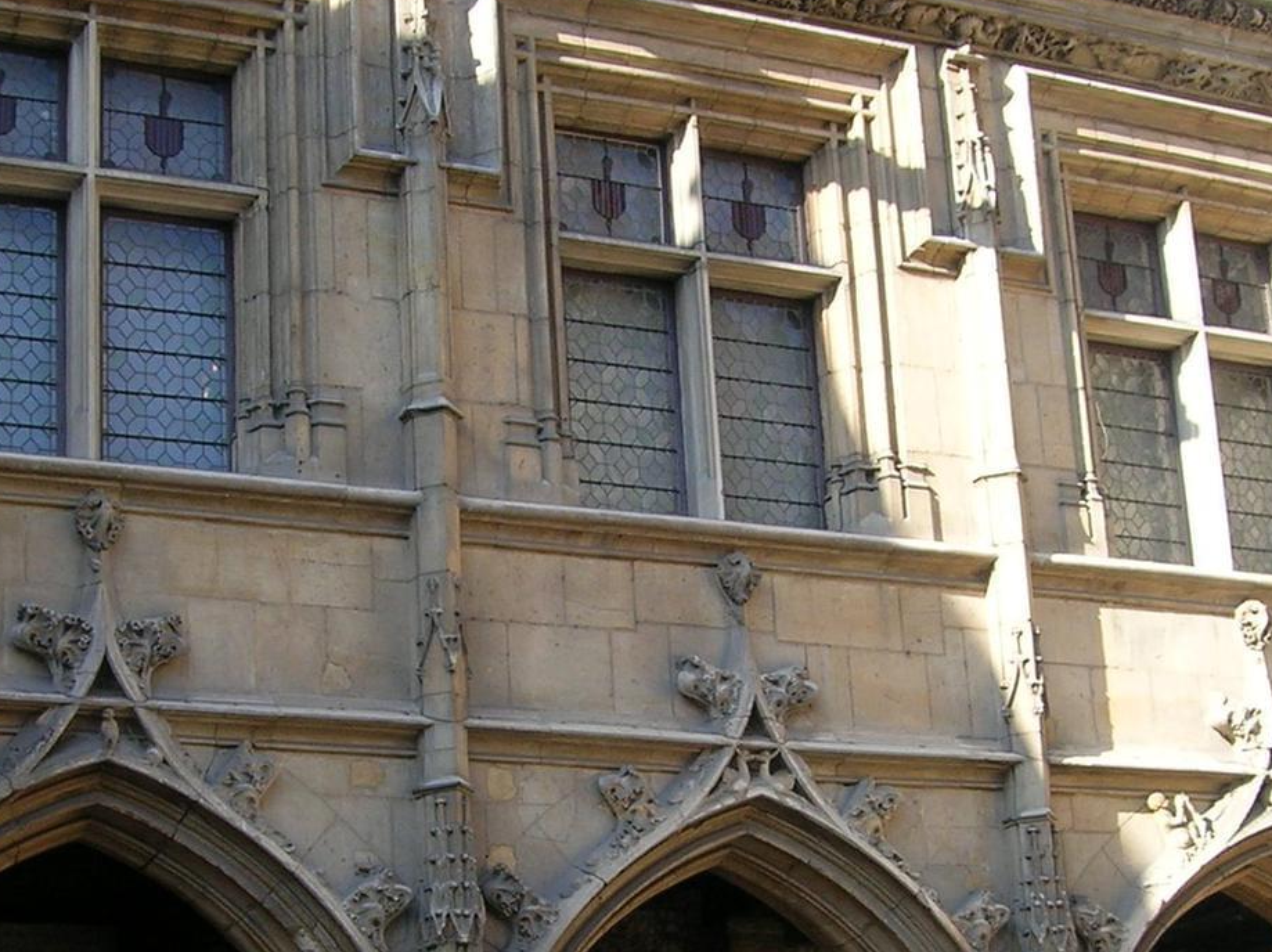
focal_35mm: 71
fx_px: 2607
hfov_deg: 27.4
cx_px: 623
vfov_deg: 20.5
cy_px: 729
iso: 50
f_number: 4.9
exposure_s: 1/110
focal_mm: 5.7
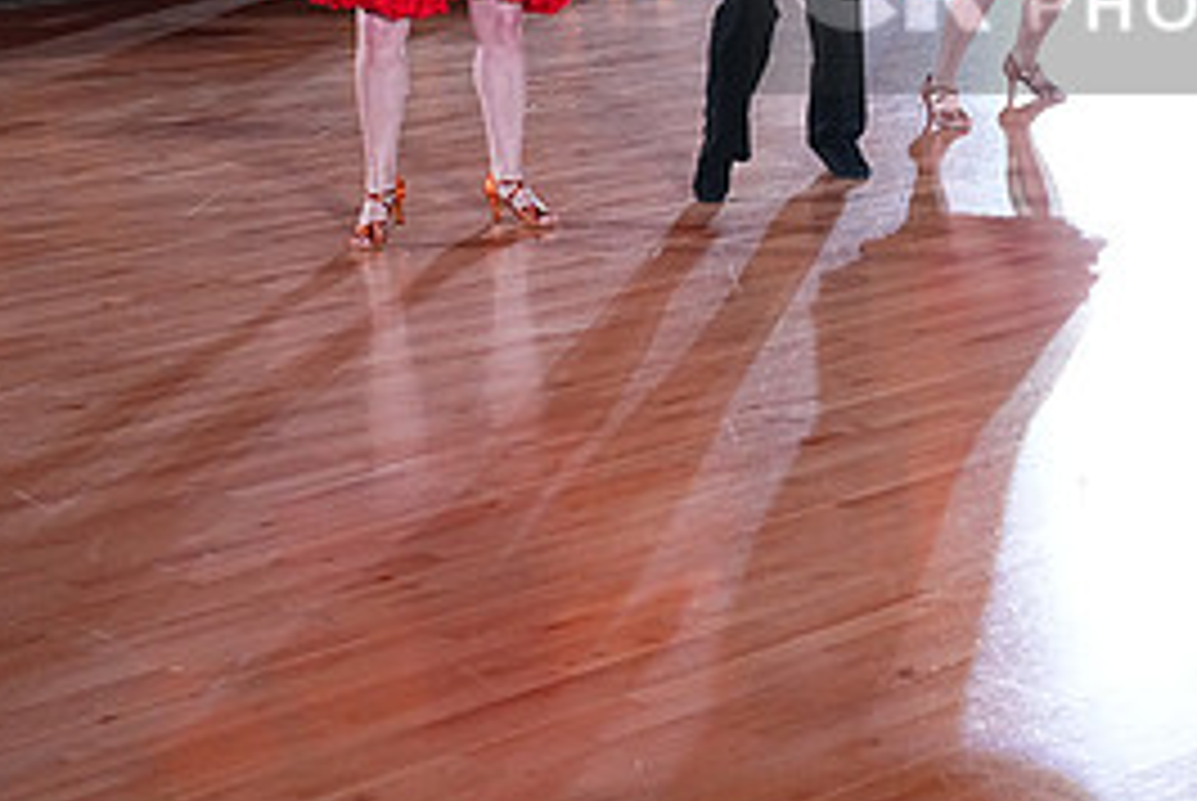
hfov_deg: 20.1
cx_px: 1242
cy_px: -25
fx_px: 3262
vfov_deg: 13.8
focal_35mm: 98
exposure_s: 1/400
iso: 5000
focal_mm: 45
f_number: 5.6
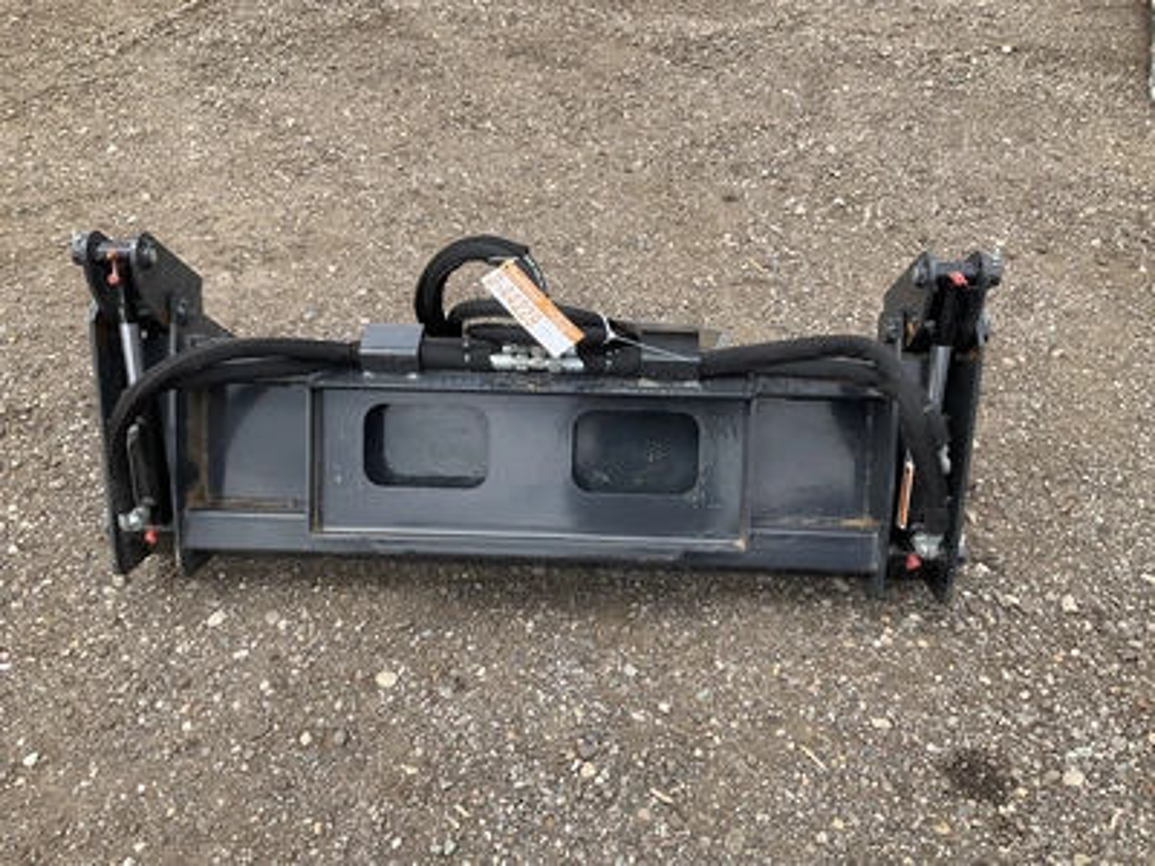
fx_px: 968
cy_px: 433
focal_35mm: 29
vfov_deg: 48.2
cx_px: 578
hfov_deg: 61.7
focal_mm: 3
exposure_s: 1/855
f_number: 1.8
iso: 25
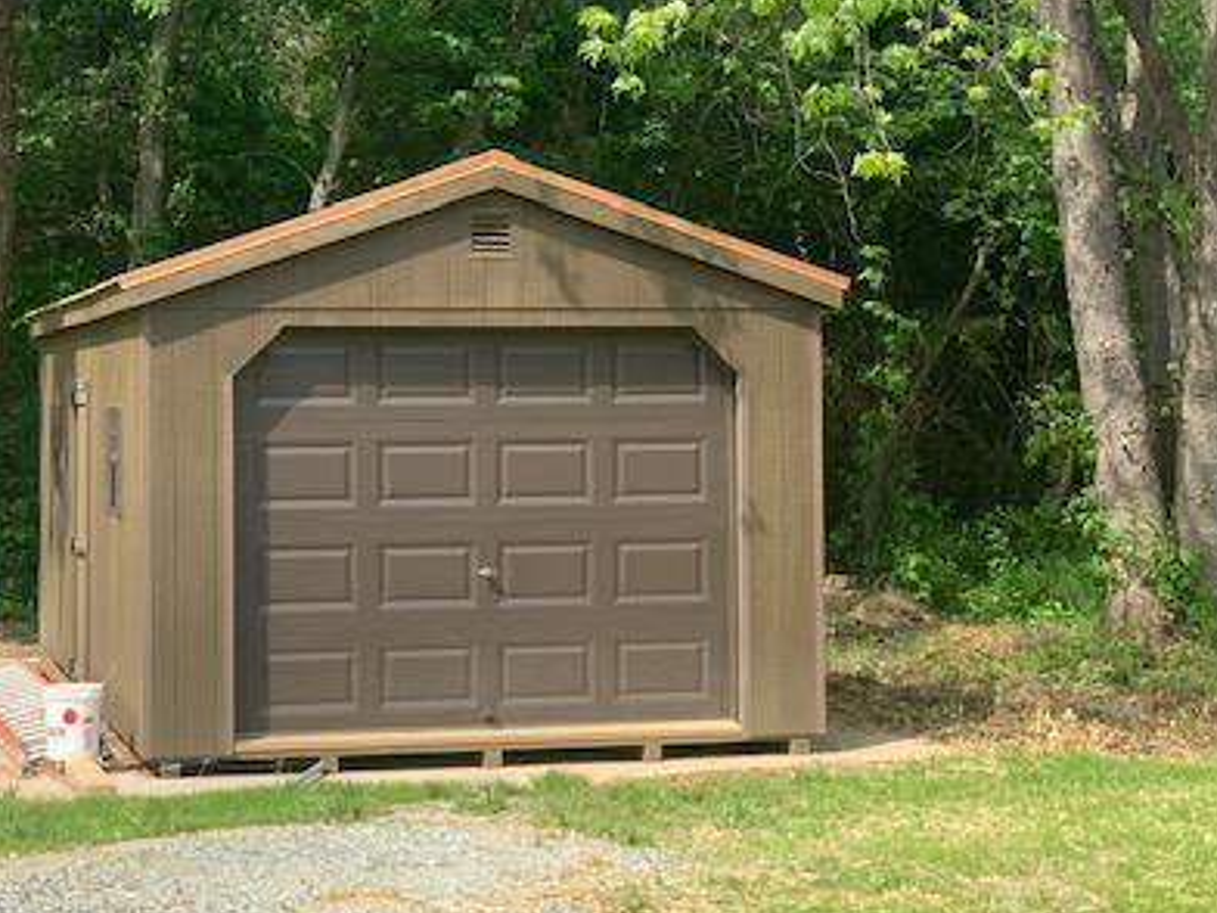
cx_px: 593
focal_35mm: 85
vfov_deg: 17.3
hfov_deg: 23.0
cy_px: 332
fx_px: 2988
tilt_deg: +1.7
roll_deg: +0.4
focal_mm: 6
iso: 16
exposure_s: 1/300
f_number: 2.4
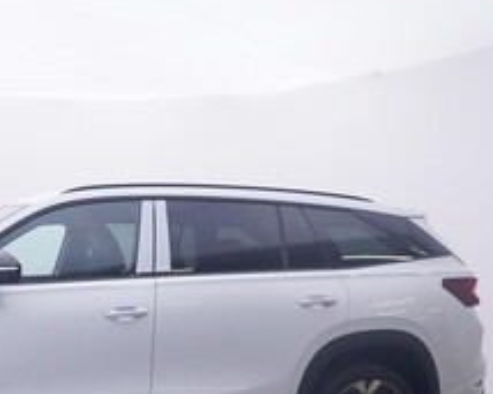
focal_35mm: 54
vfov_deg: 27.4
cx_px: 79
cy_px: 315
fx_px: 791
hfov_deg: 33.4
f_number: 5
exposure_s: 1/80
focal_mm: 15
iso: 200
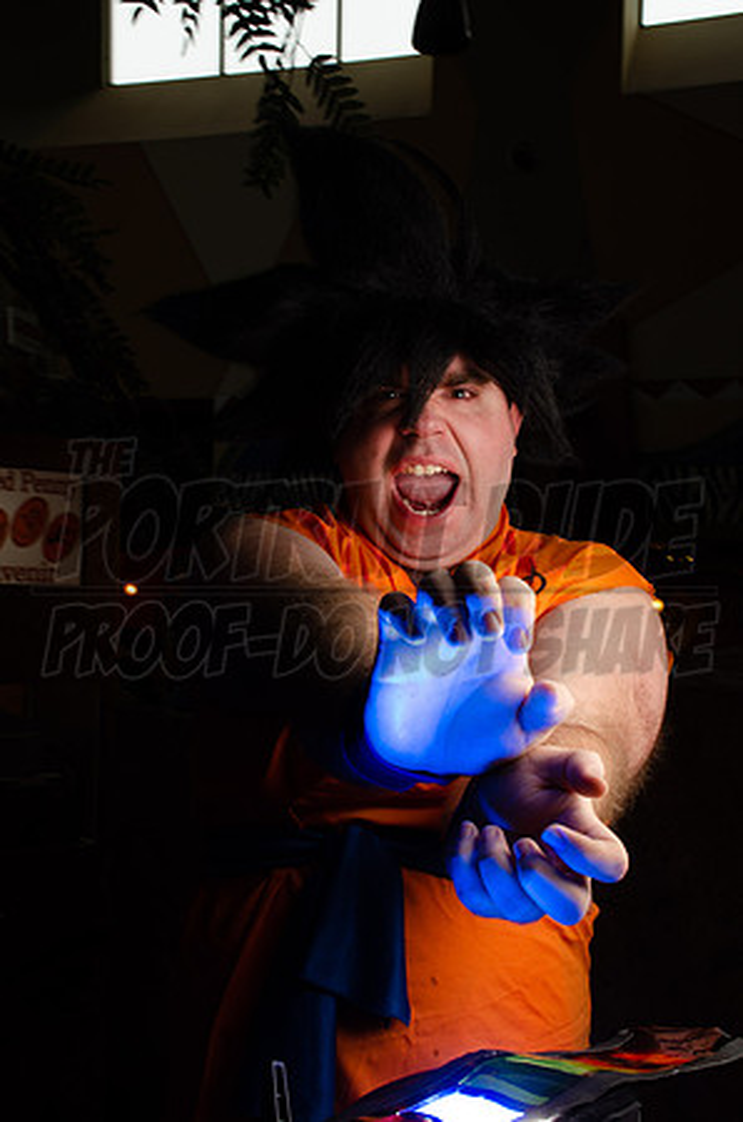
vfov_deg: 41.2
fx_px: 1493
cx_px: 372
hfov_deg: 27.9
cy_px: 561
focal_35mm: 48
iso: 200
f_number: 22
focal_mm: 32
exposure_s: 1/15
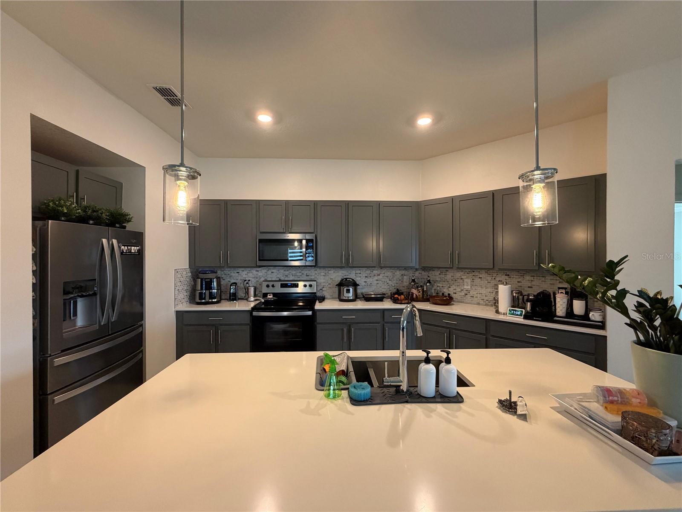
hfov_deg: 102.1
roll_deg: +0.4
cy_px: 256
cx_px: 341
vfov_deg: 85.7
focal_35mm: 14
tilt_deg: -0.1
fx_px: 276
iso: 320
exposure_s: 1/60
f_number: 2.2
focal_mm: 2.22
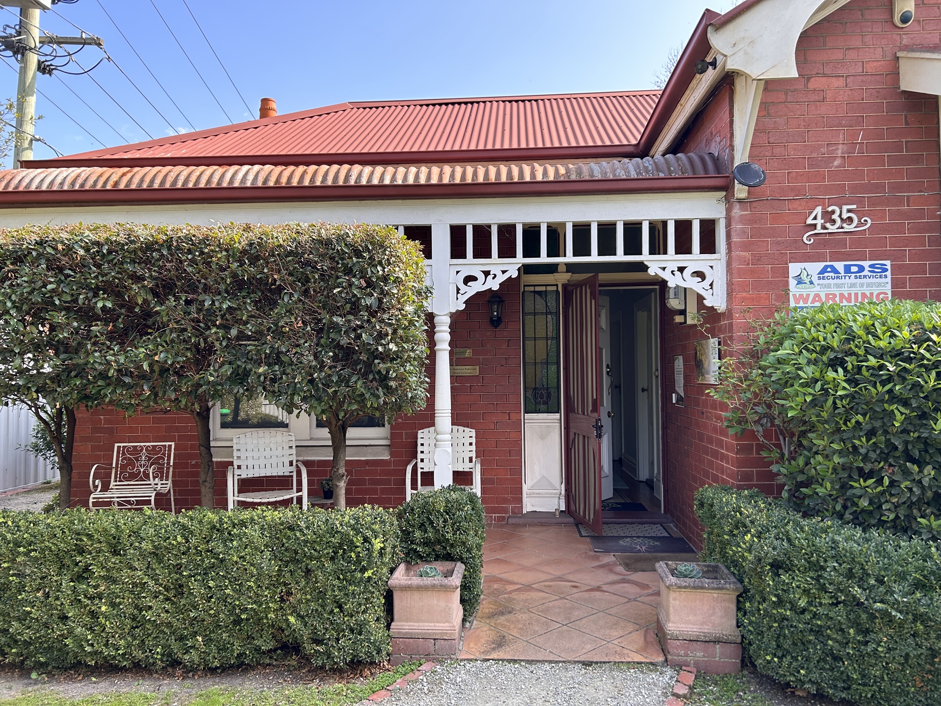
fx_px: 707
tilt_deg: +0.3
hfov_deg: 67.3
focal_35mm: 26
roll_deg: -0.1
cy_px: 353
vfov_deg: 53.1
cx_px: 470
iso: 50
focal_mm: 5.7
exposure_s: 1/523
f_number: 1.5
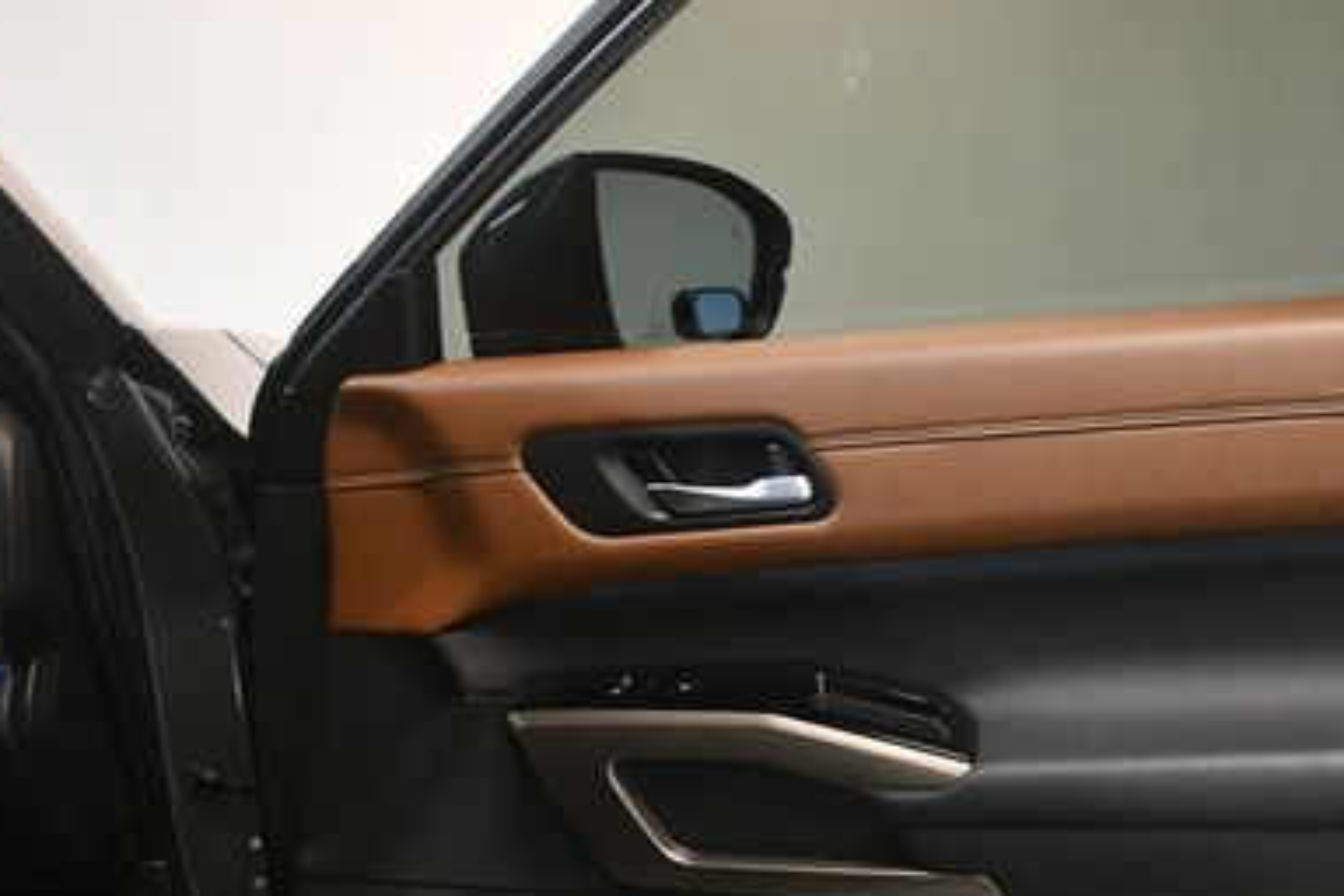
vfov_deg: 29.7
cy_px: 598
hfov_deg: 43.3
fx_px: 1680
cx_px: 844
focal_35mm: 45
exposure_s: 1/125
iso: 2800
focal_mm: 18
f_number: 3.5
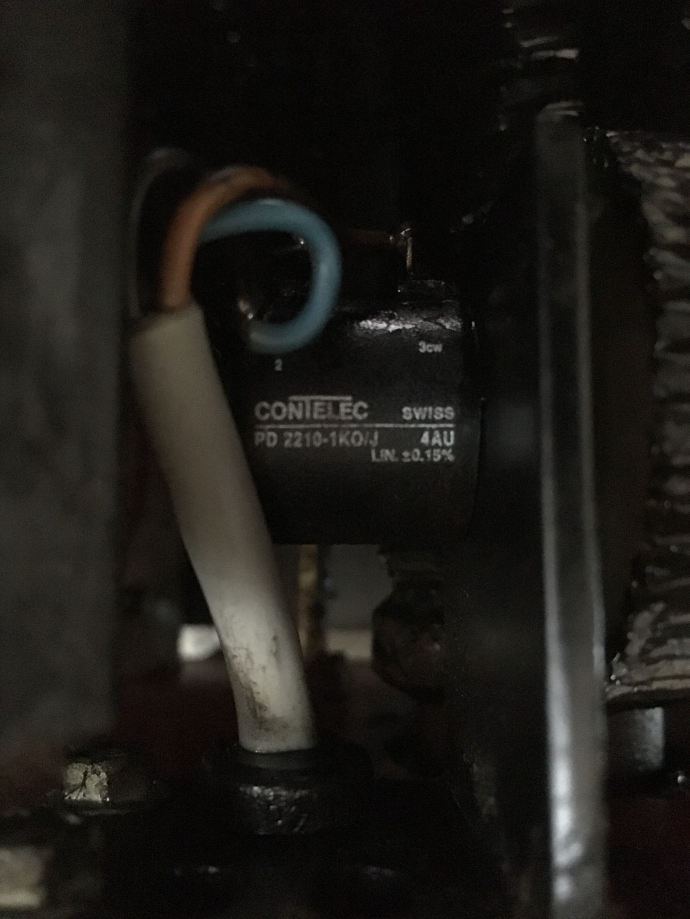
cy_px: 460
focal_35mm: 29
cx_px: 345
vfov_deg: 61.7
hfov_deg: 48.2
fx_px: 771
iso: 2000
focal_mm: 4.15
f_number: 2.2
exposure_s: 1/17
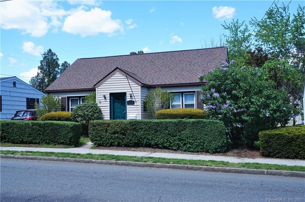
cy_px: 101
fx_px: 317
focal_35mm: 38
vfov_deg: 35.4
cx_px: 152
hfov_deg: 51.3
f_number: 13
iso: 100
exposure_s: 1/80
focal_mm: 25
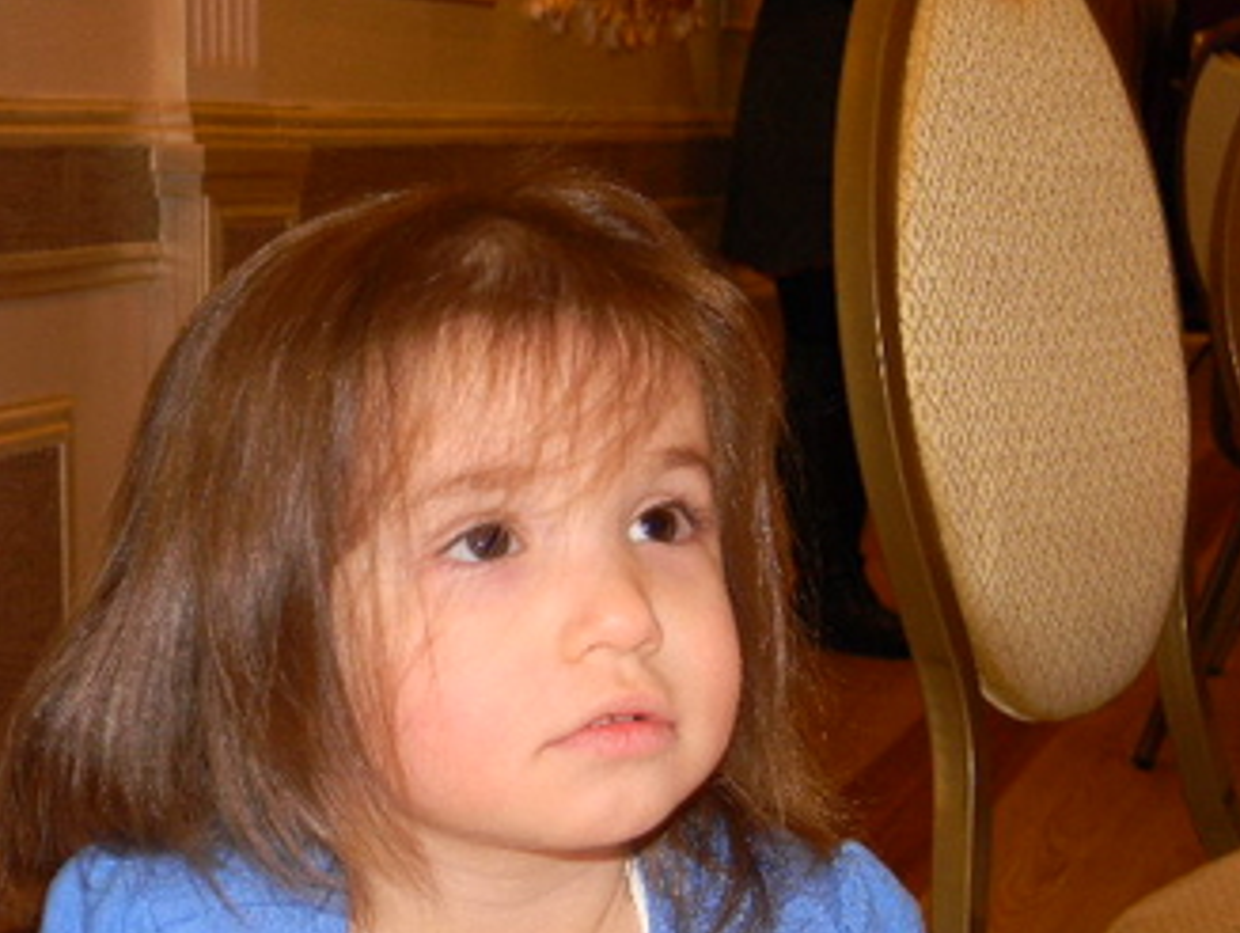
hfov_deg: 25.3
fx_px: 2761
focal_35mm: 77
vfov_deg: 19.2
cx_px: 508
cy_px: 550
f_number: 4.1
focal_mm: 10.1
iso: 200
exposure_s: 1/30
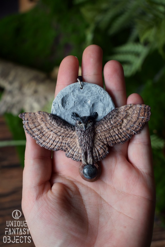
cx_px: 82
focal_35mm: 60
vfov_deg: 33.4
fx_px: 412
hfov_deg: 22.6
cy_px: 124
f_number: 5.6
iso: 400
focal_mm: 40
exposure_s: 1/125
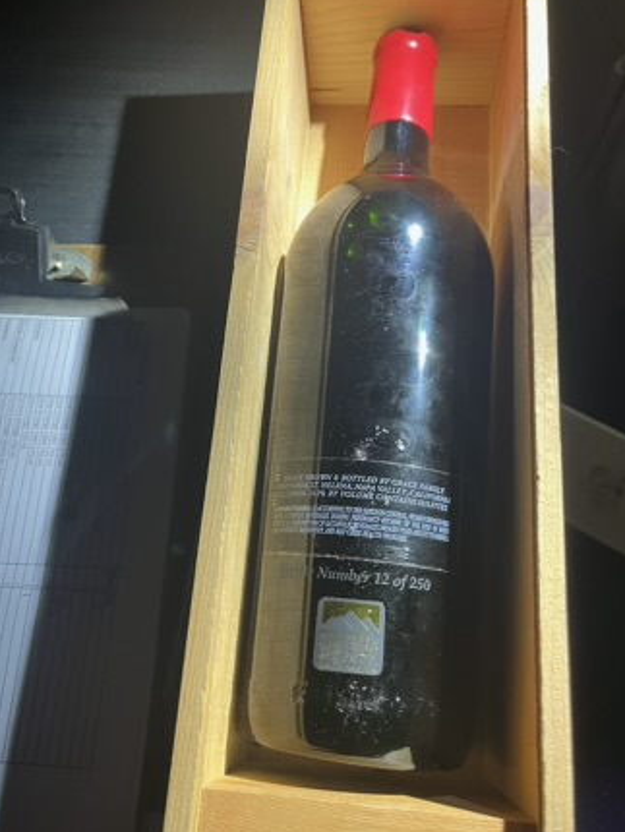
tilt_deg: -67.0
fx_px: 697
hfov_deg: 48.2
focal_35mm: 29
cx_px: 341
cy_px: 377
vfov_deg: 61.5
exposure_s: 1/60
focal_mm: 5.1
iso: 125
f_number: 1.6
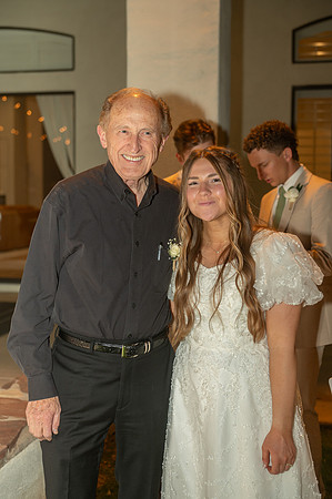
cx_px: 166
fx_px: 721
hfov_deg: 25.9
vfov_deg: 38.2
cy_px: 250
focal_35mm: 52
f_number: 4
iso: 640
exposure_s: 1/200
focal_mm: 52
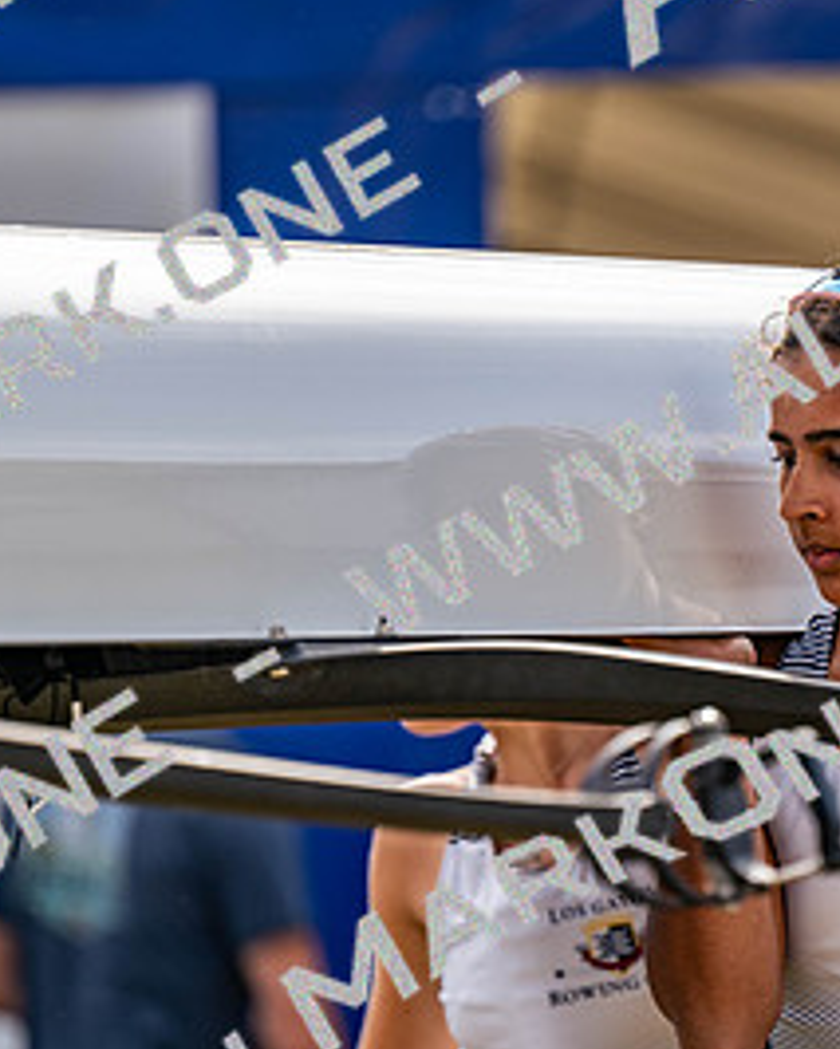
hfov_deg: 4.1
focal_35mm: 379
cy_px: 645
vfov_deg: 5.1
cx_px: 832
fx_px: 11771
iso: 125
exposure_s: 1/2000
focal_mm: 185
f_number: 2.8
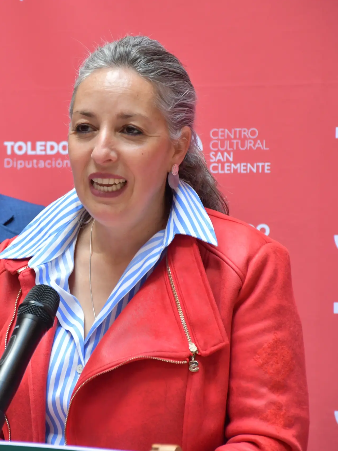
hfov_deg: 6.5
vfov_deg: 8.7
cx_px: 49
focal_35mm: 227
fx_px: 2955
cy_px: 225
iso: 1000
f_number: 5.6
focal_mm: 105
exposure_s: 1/125
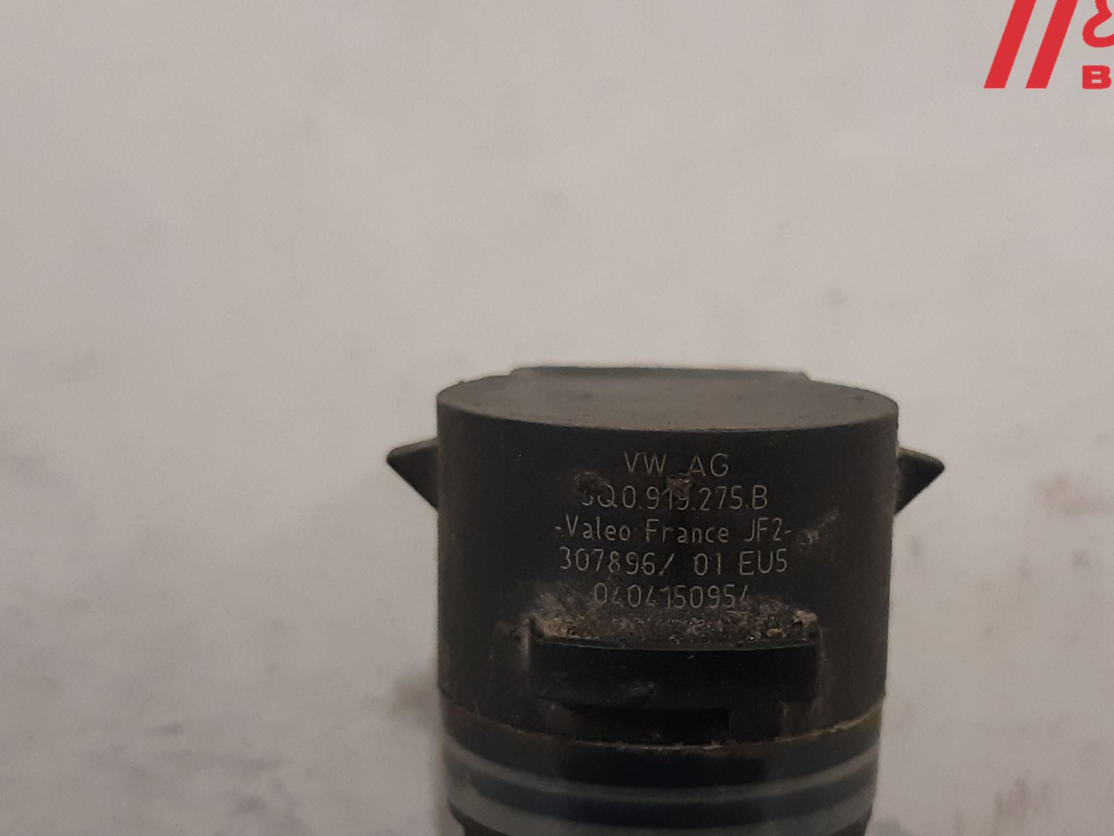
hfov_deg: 52.2
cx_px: 683
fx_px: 1126
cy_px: 528
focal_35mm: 35
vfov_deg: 40.4
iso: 250
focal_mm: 3.93
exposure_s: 1/50
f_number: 1.7
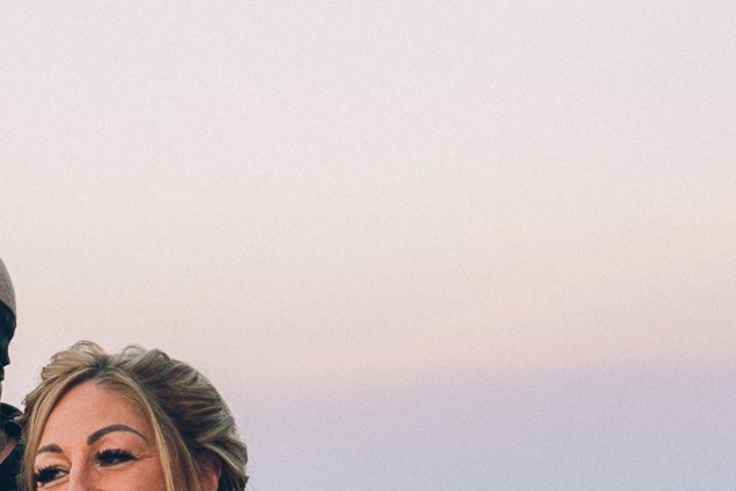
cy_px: 610
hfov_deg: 14.9
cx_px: -195
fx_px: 2698
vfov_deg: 10.2
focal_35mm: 132
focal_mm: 35
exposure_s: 1/250
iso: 400
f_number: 2.8
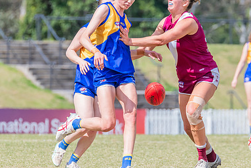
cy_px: 74
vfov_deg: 1.9
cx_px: 169
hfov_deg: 2.9
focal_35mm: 713
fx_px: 4975
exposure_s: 1/1250
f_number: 10
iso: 800
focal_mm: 420
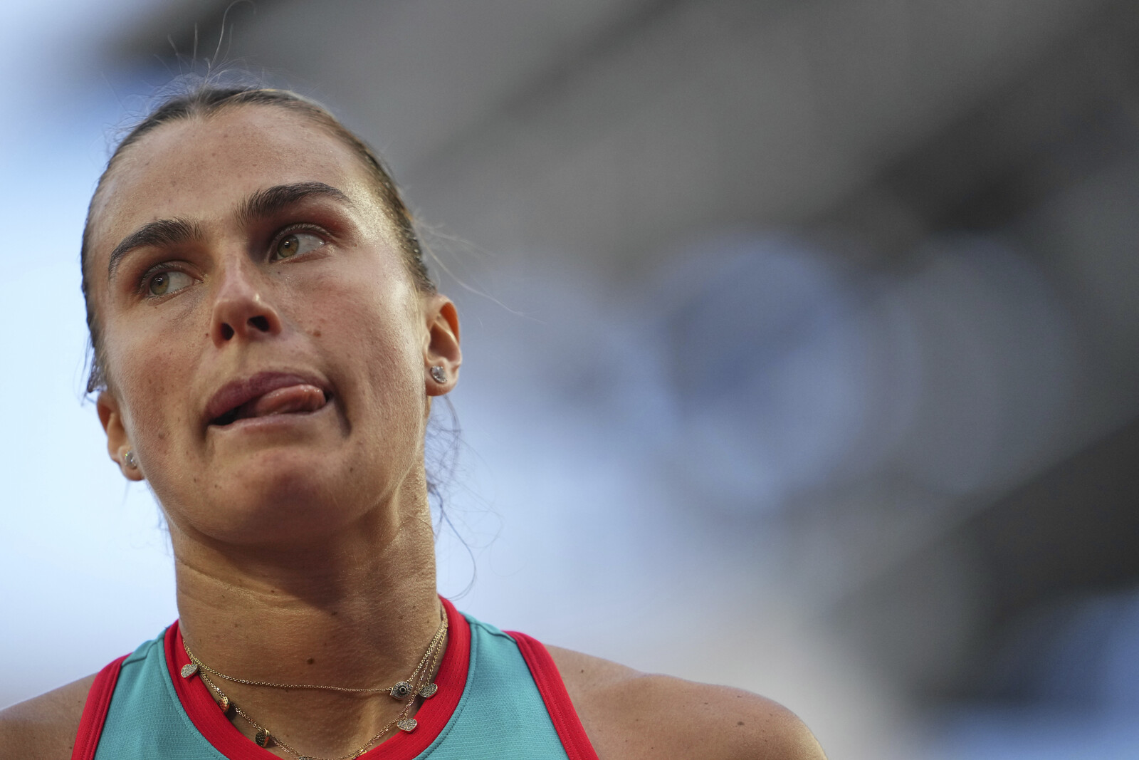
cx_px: 570
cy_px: 380
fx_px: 12656
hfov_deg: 5.2
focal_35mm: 400
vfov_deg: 3.4
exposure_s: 1/8000
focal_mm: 400
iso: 2000
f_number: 2.8
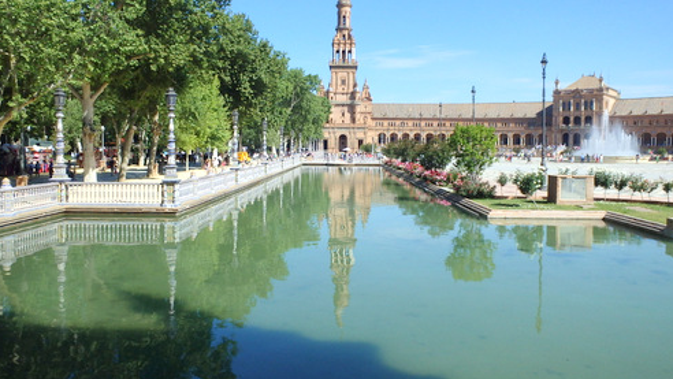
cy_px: 169
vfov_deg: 37.8
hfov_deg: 62.6
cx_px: 334
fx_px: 553
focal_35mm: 31
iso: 125
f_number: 11
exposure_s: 1/125
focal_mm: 5
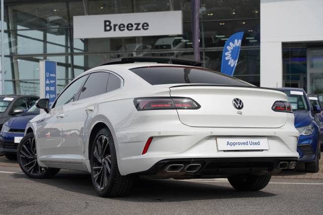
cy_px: 108
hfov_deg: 32.0
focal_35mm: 63
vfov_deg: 21.6
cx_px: 162
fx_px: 564
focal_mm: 62.9
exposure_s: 1/640
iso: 100
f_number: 4.5
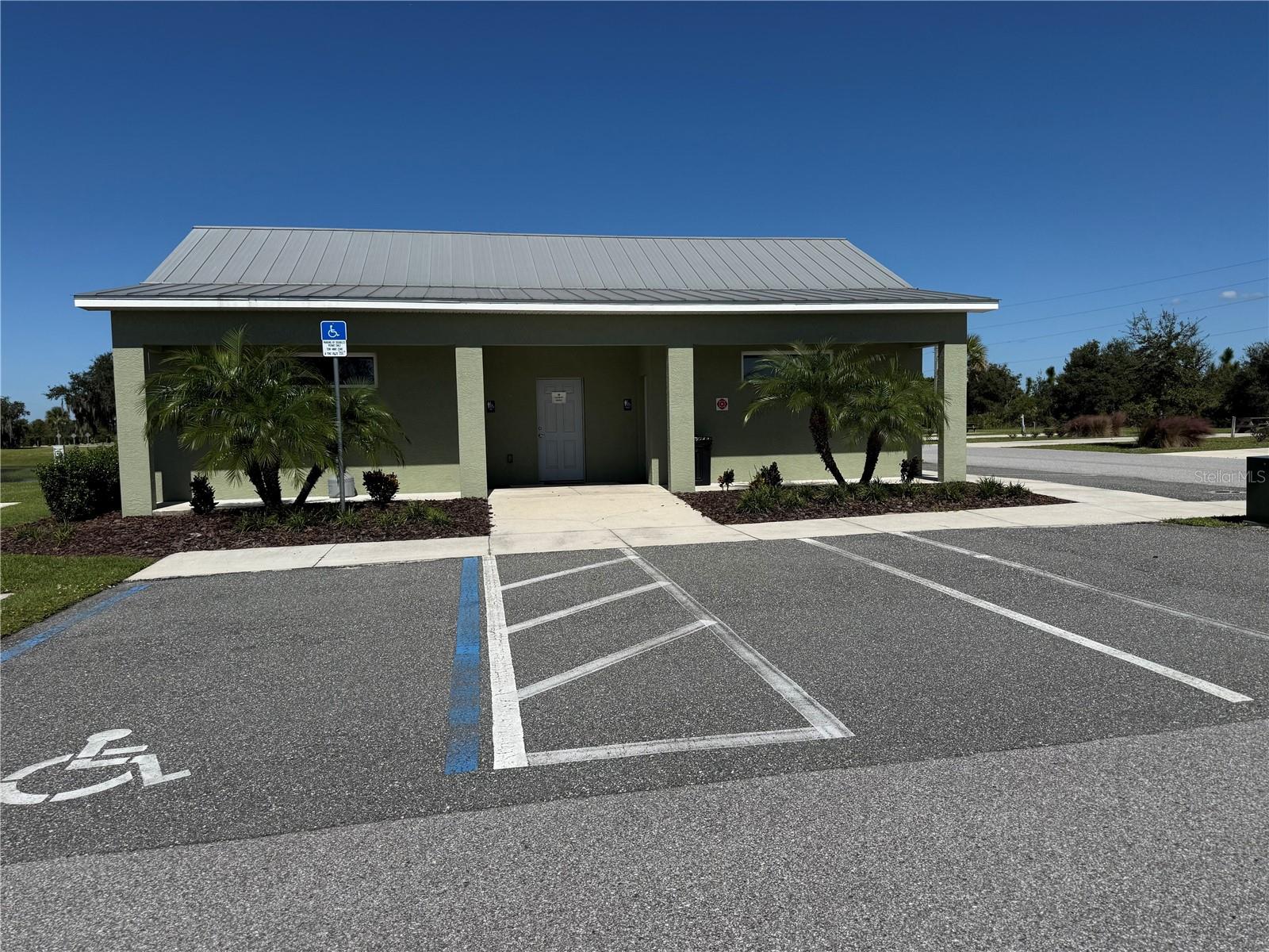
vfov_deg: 56.8
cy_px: 476
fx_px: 880
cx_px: 634
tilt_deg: -2.8
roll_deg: +1.1
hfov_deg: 71.6
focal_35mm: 24
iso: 80
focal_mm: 6.76
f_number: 1.78
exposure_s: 1/10309
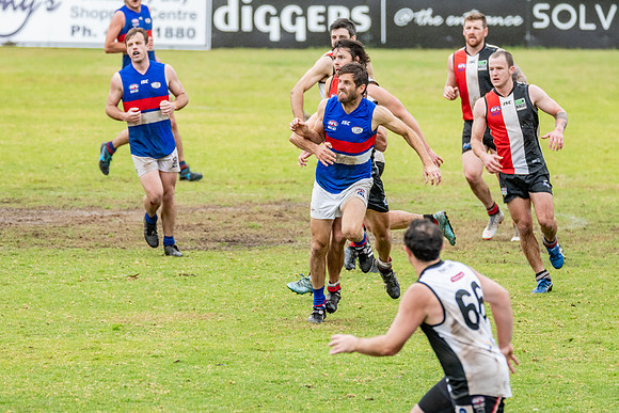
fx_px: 9287
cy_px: 206
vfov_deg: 2.5
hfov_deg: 3.8
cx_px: 310
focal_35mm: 540
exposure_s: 1/2000
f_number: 7.1
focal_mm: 360
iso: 1250
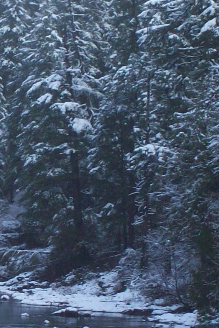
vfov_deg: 5.8
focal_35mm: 358
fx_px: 3265
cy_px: 150
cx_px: -58
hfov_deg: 3.8
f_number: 4.8
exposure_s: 1/183
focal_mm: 18
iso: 80
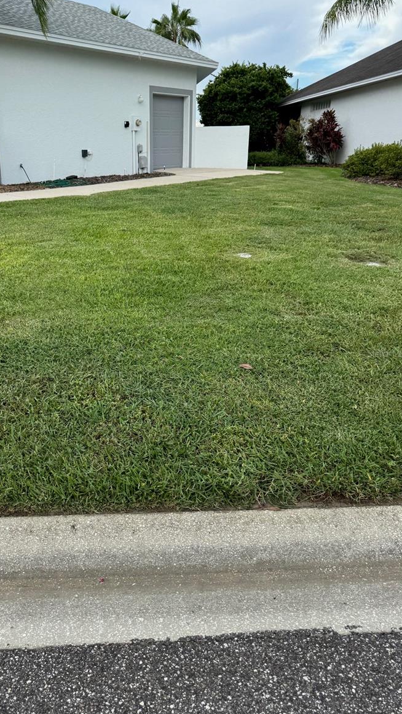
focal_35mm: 27
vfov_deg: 69.9
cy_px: 353
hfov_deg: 42.3
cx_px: 134
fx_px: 511
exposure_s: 1/1488
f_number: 1.78
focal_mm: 6.76
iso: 80
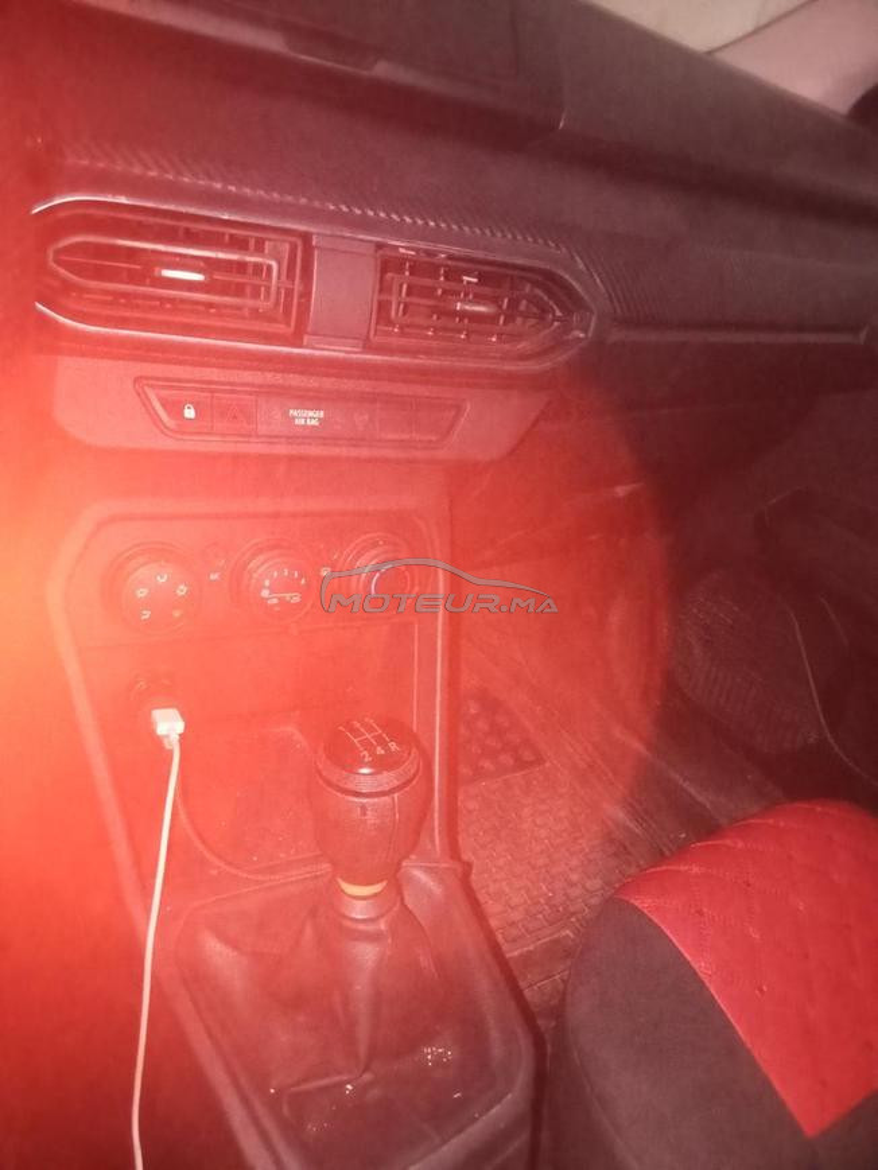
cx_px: 439
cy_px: 585
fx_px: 947
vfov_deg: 63.4
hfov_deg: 49.8
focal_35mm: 28
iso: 4129
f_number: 2.2
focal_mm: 3.46
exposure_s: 1/25
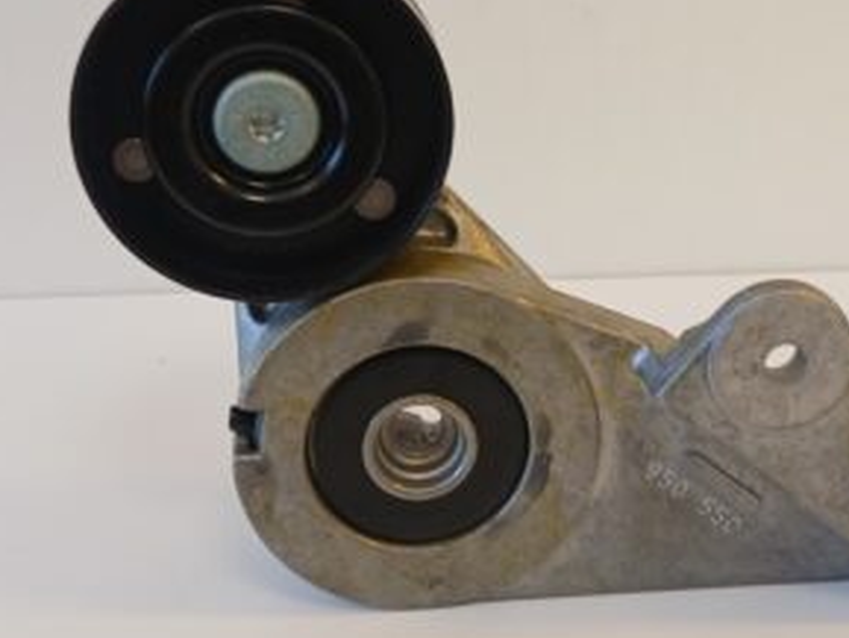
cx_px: 488
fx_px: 1325
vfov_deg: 26.7
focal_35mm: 54
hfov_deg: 35.5
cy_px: 165
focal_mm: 3.98
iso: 64
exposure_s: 1/50
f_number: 1.8
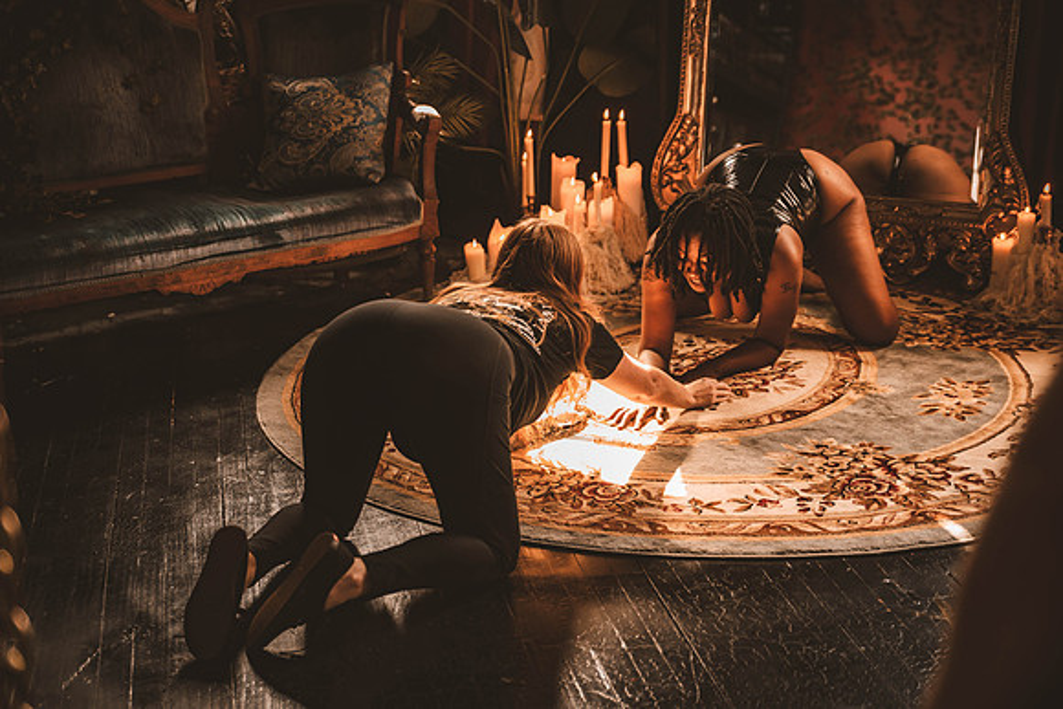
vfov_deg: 22.6
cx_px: 532
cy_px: 354
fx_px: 1772
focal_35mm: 60
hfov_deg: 33.4
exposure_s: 1/200
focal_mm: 60
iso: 800
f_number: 2.8
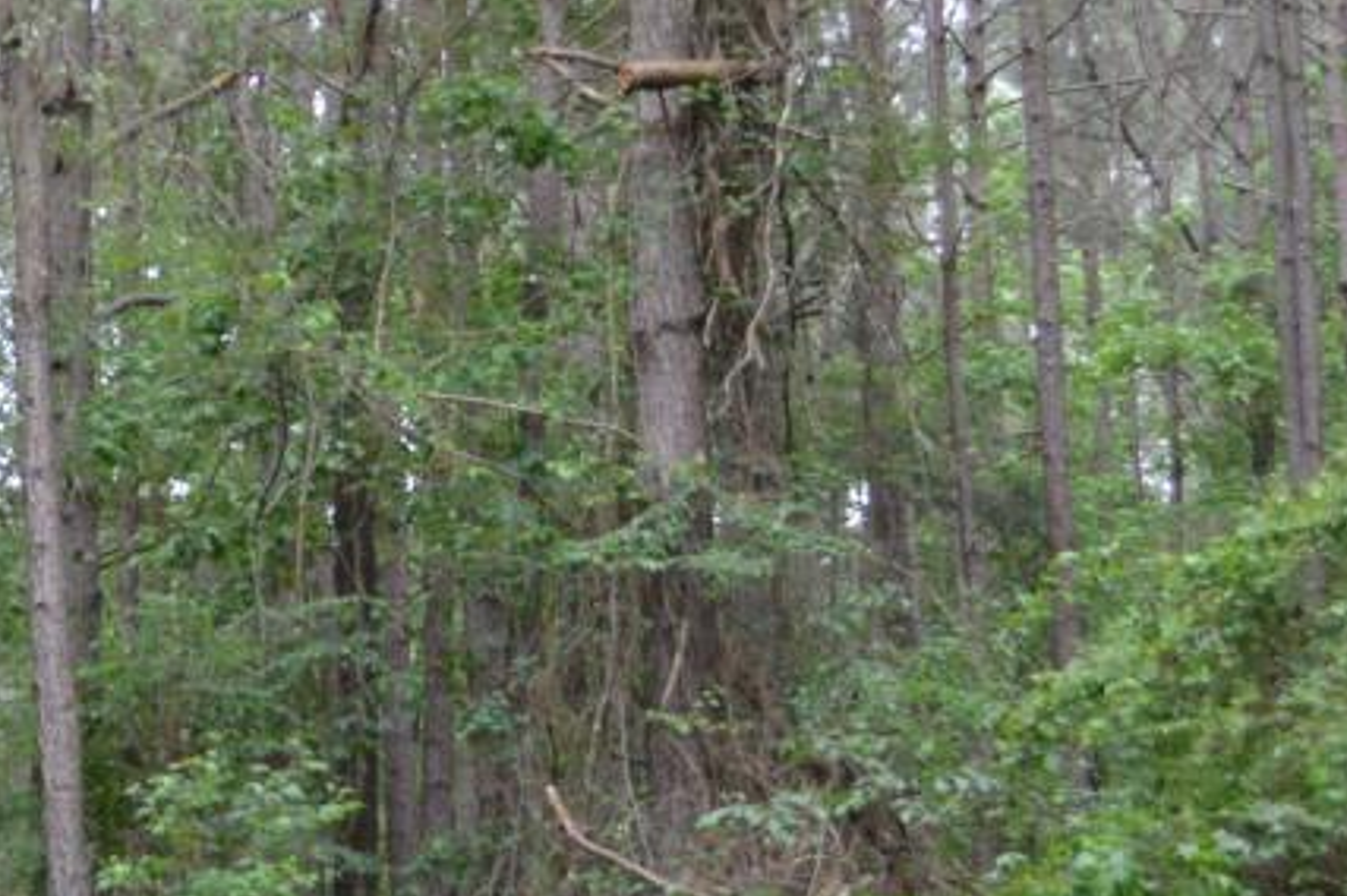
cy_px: 364
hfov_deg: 18.5
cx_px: 63
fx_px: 4038
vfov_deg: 12.7
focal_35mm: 108
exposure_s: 1/500
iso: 1400
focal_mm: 30
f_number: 4.5
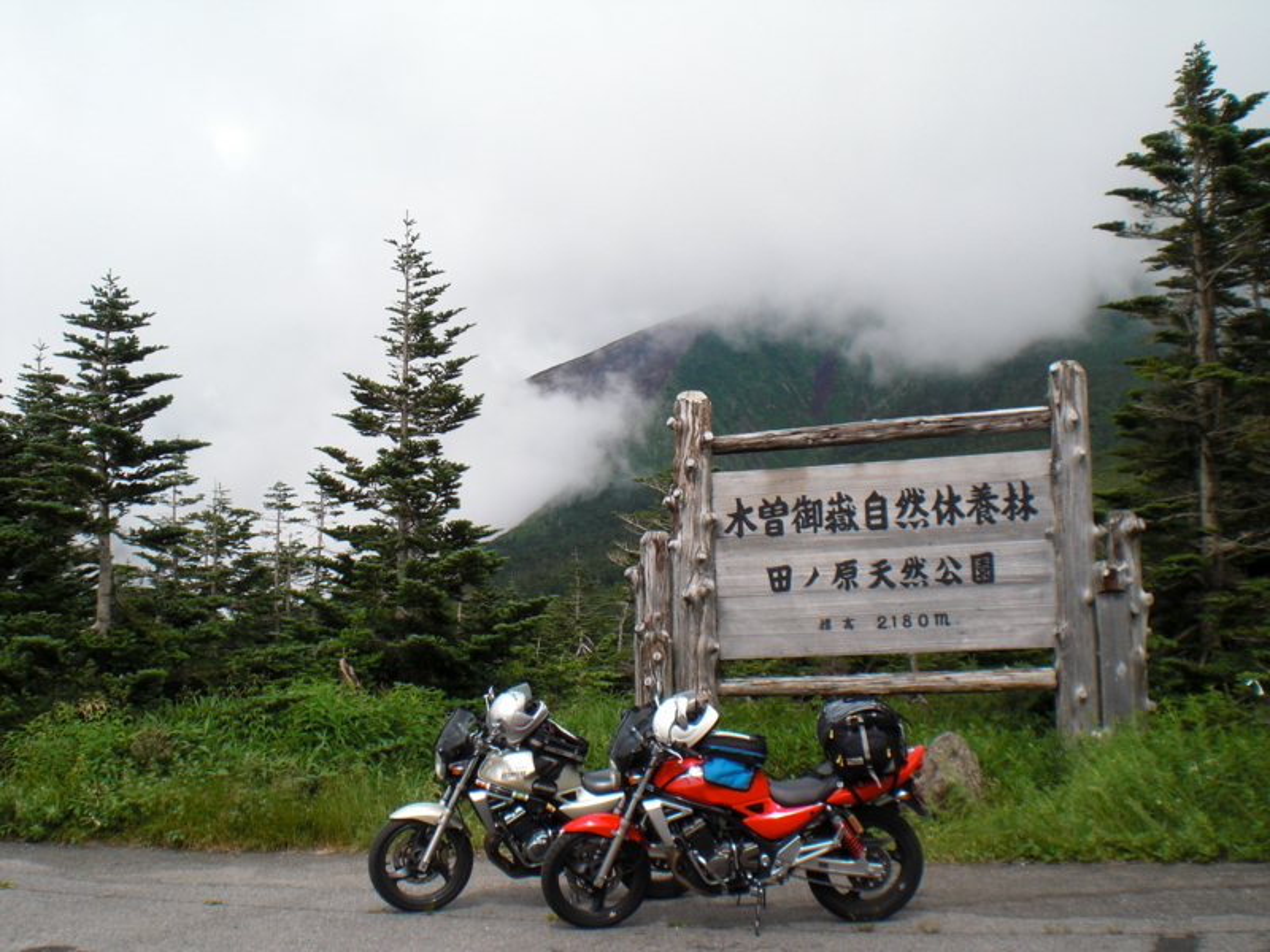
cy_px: 476
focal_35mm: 38
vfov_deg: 37.7
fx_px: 1394
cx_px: 635
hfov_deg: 49.0
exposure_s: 1/200
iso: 64
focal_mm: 6.3
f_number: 5.6
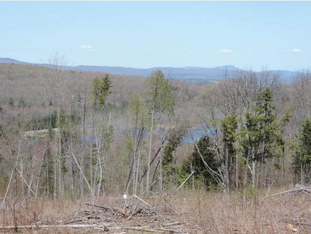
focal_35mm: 85
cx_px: 156
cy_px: 117
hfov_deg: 23.0
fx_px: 764
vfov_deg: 17.4
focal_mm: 15.1
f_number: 4
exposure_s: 1/500
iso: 80
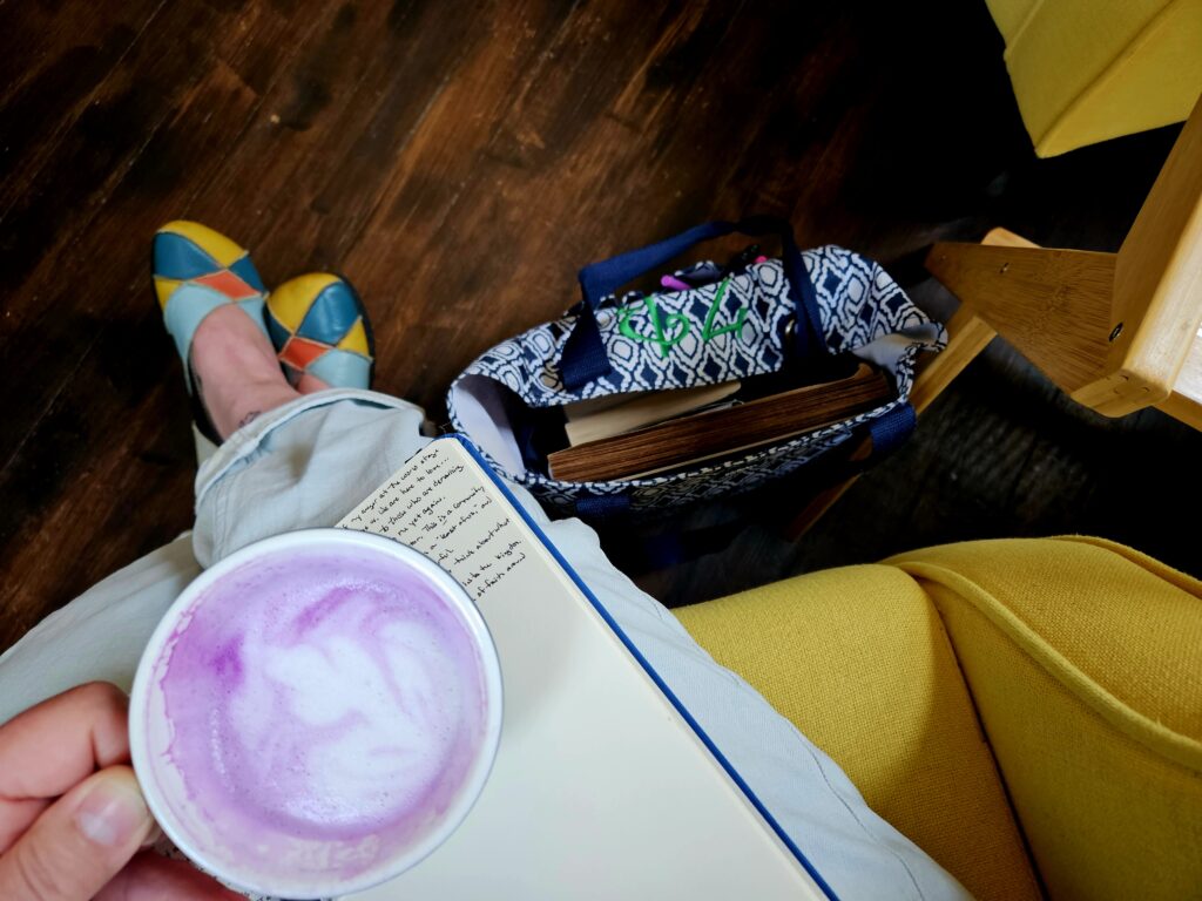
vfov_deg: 58.9
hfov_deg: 73.9
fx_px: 799
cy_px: 450
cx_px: 601
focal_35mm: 23
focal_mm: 5.4
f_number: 1.8
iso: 160
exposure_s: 1/120
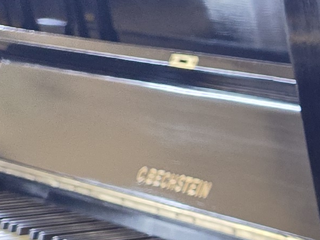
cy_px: 472
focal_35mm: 154
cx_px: 937
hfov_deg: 9.9
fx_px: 1424
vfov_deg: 9.1
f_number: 1.7
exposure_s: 1/100
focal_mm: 6.25
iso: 250
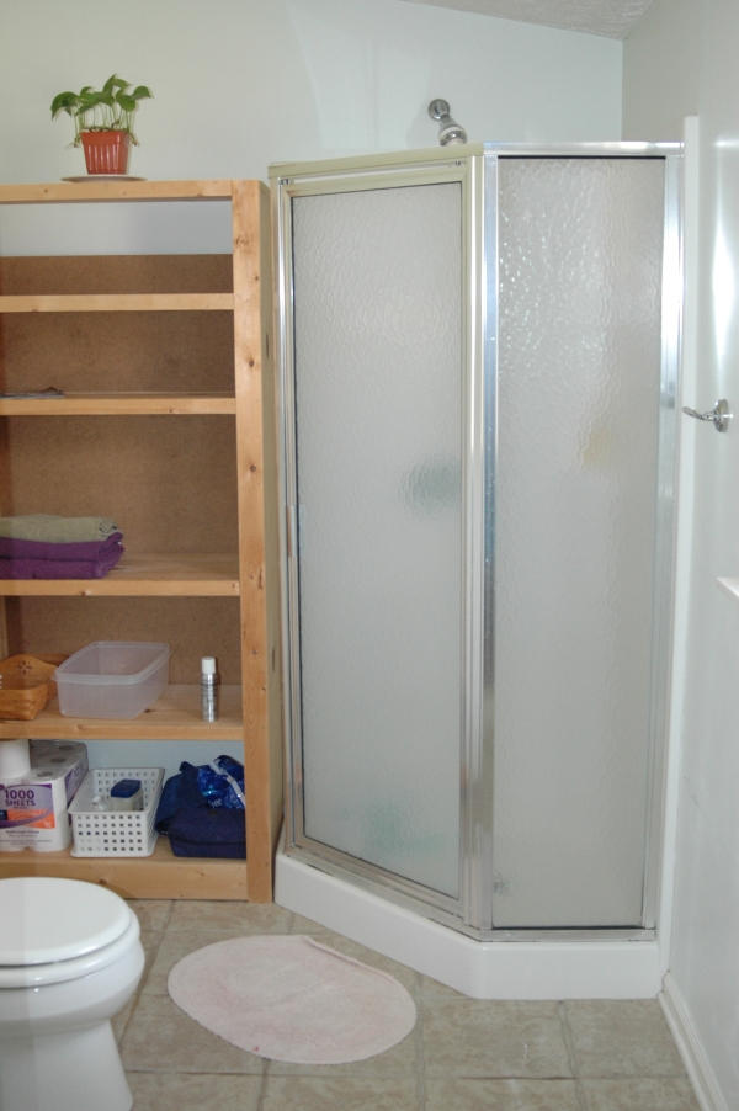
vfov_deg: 46.4
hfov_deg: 31.8
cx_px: 370
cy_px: 556
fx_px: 1295
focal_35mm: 42
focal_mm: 28
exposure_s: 1/80
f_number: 4
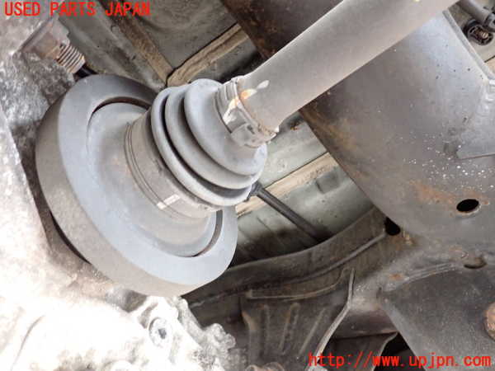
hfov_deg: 60.0
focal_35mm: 30
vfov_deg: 46.8
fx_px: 429
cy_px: 186
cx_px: 248
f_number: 2.3
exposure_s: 1/30
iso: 800
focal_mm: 5.4
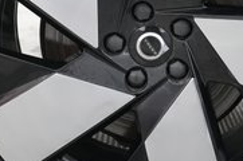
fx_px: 573
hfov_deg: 23.9
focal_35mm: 85
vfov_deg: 15.8
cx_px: 156
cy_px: 16
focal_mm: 24
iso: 5000
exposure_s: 1/125
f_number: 4
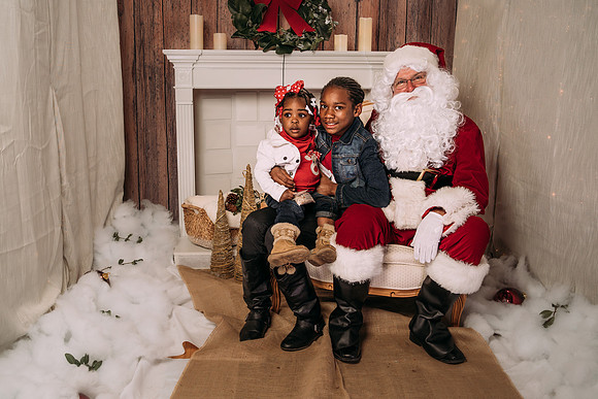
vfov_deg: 34.4
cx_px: 290
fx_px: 645
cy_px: 199
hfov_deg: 49.8
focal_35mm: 39
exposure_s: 1/100
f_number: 6.3
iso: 100
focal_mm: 35
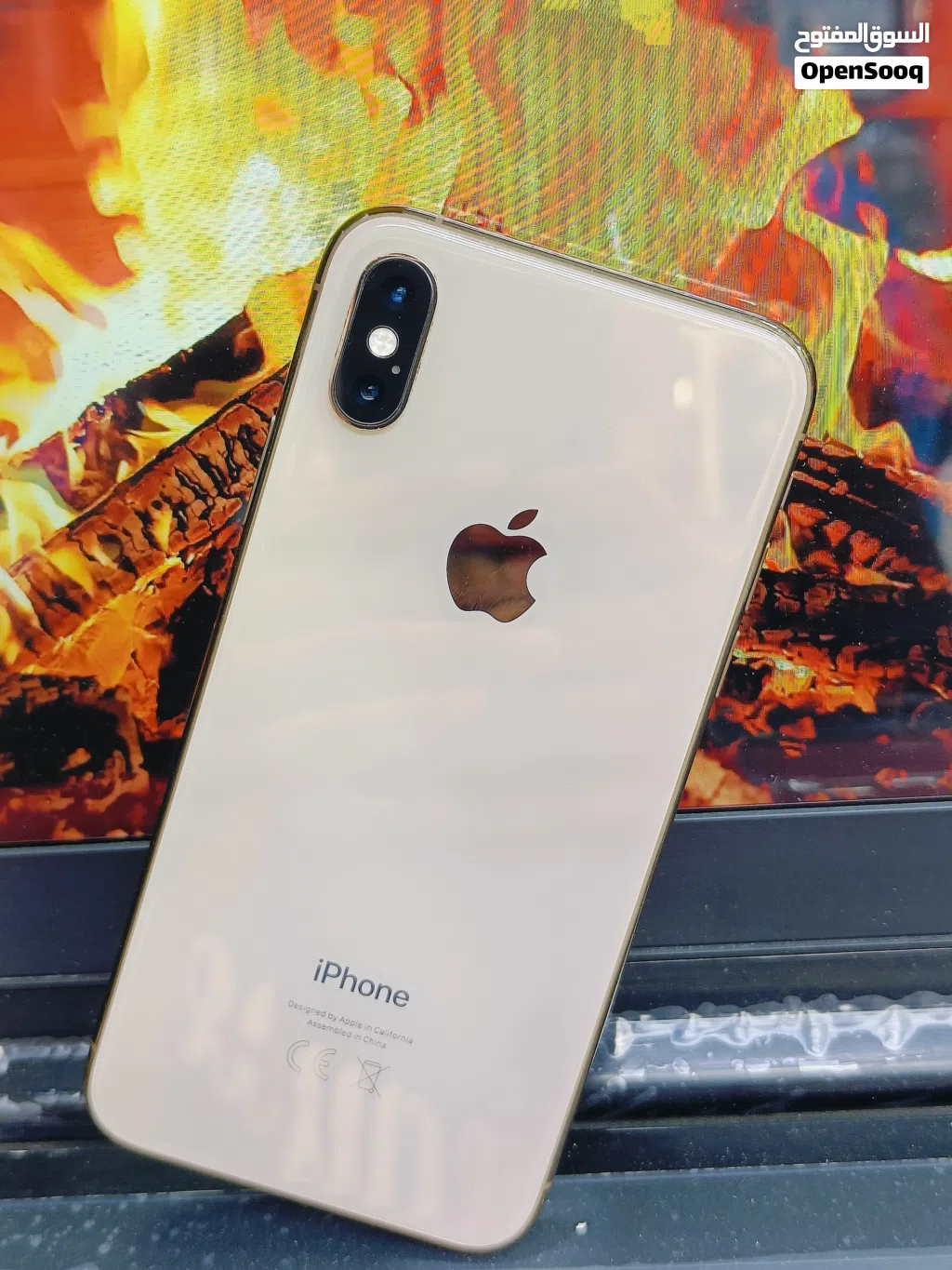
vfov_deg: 39.7
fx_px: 1760
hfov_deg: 30.3
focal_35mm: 48
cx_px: 476
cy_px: 635
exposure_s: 1/60
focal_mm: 5.59
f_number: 1.8
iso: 125
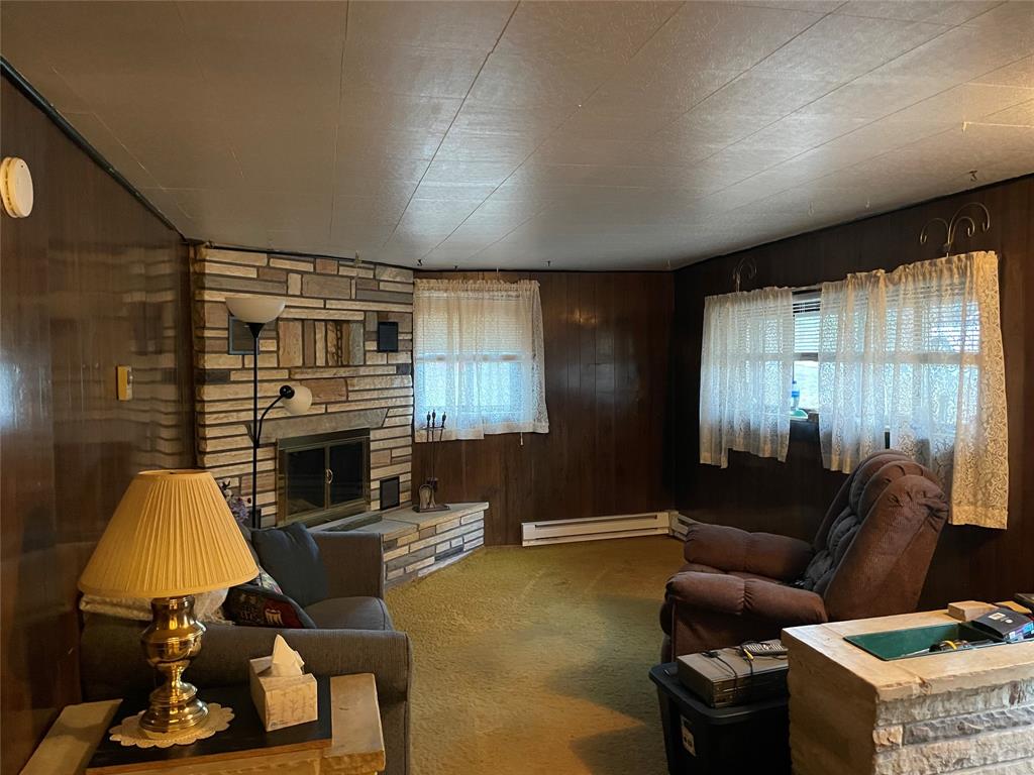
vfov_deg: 53.1
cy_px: 388
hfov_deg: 67.3
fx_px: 777
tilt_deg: -1.9
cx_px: 517
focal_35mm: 26
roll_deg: +1.0
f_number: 1.6
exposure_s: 1/30
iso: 640
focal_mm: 4.2
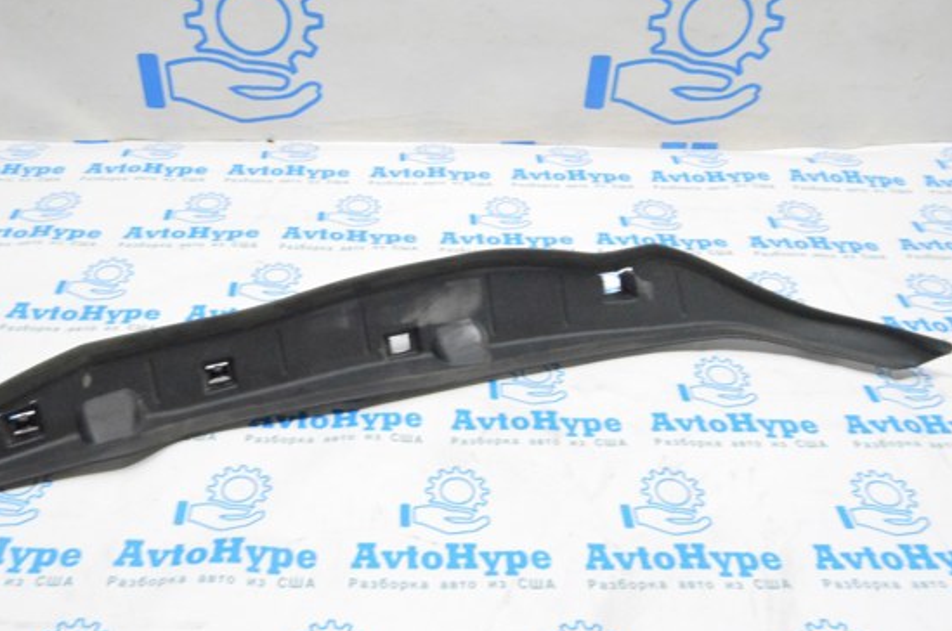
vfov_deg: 37.7
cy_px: 273
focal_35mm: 35
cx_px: 413
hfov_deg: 54.3
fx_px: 924
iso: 6400
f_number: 20
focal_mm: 20
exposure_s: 1/15
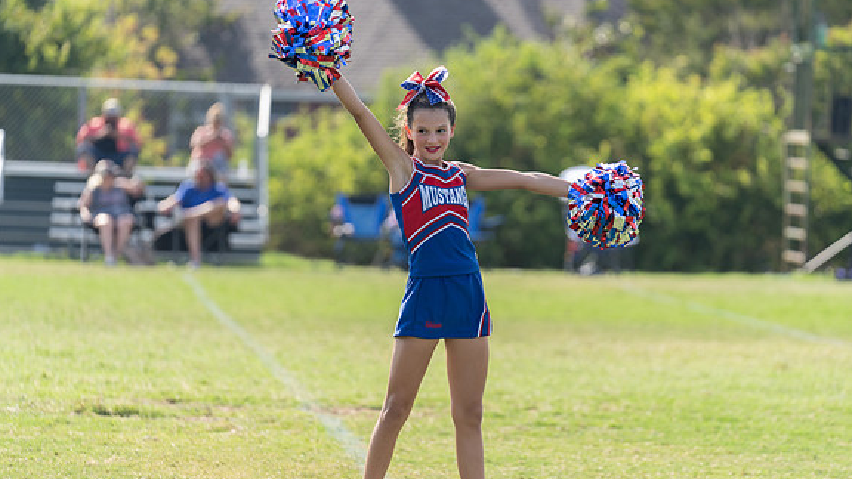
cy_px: 264
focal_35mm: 211
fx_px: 4767
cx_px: 425
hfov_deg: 10.2
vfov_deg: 5.8
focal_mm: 200
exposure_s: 1/1000
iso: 100
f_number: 3.5
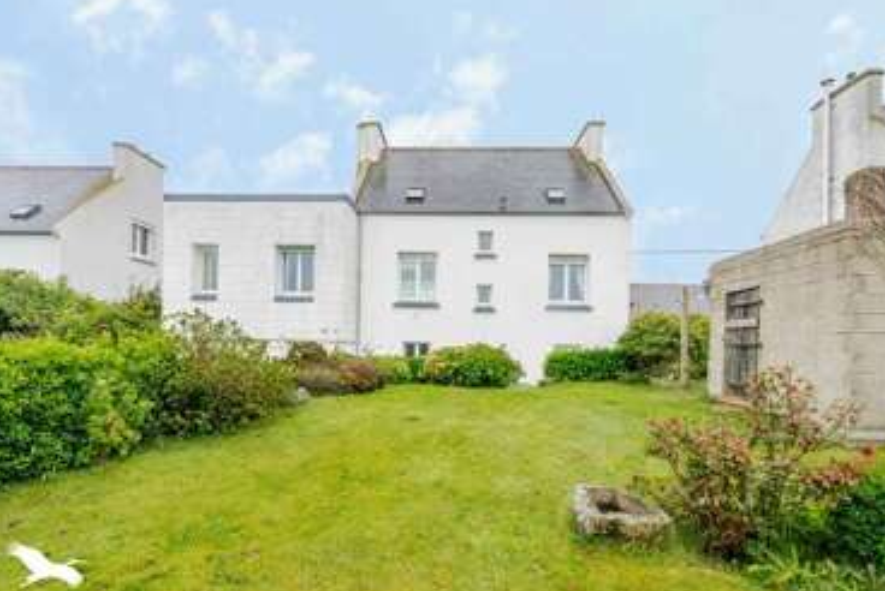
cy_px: 288
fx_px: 418
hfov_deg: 93.2
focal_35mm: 17
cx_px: 462
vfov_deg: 70.5
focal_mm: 16
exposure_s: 1/640
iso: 800
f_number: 8
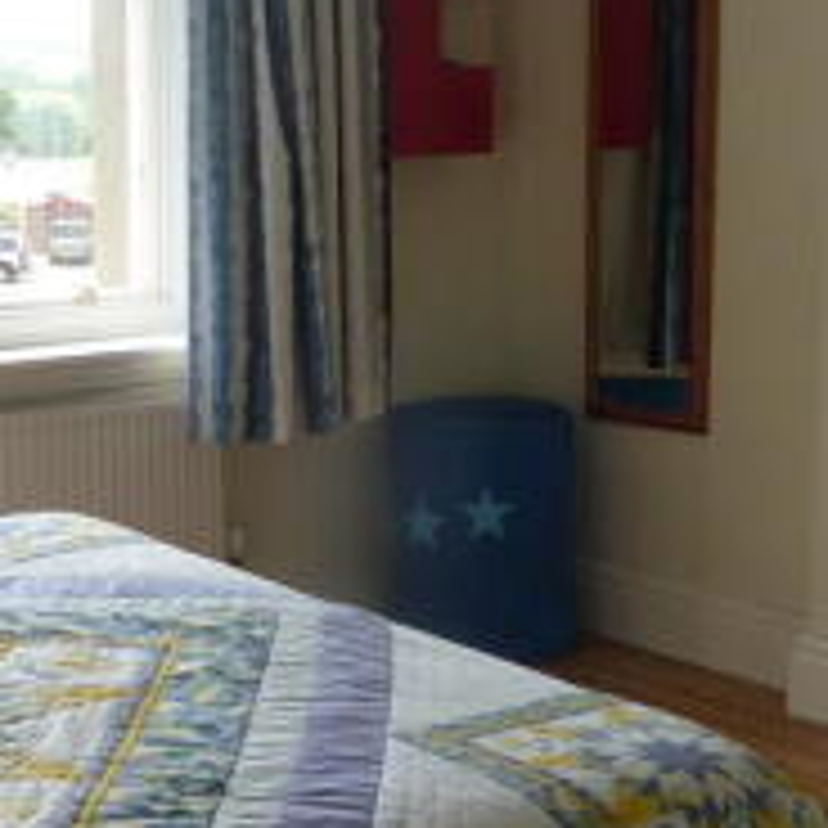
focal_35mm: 70
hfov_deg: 24.6
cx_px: 304
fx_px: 1894
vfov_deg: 24.7
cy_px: 425
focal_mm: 4.1
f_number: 3.3
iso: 80
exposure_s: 1/100
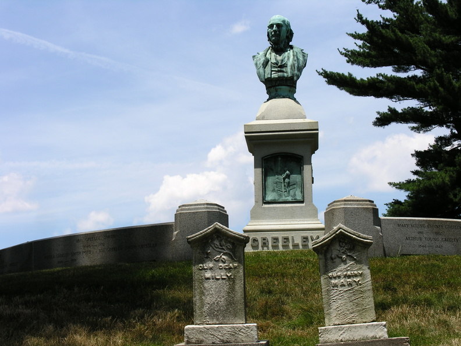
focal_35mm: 78
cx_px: 230
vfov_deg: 18.9
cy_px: 173
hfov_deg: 25.0
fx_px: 1039
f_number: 7.6
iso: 50
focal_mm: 19.8
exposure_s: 1/210
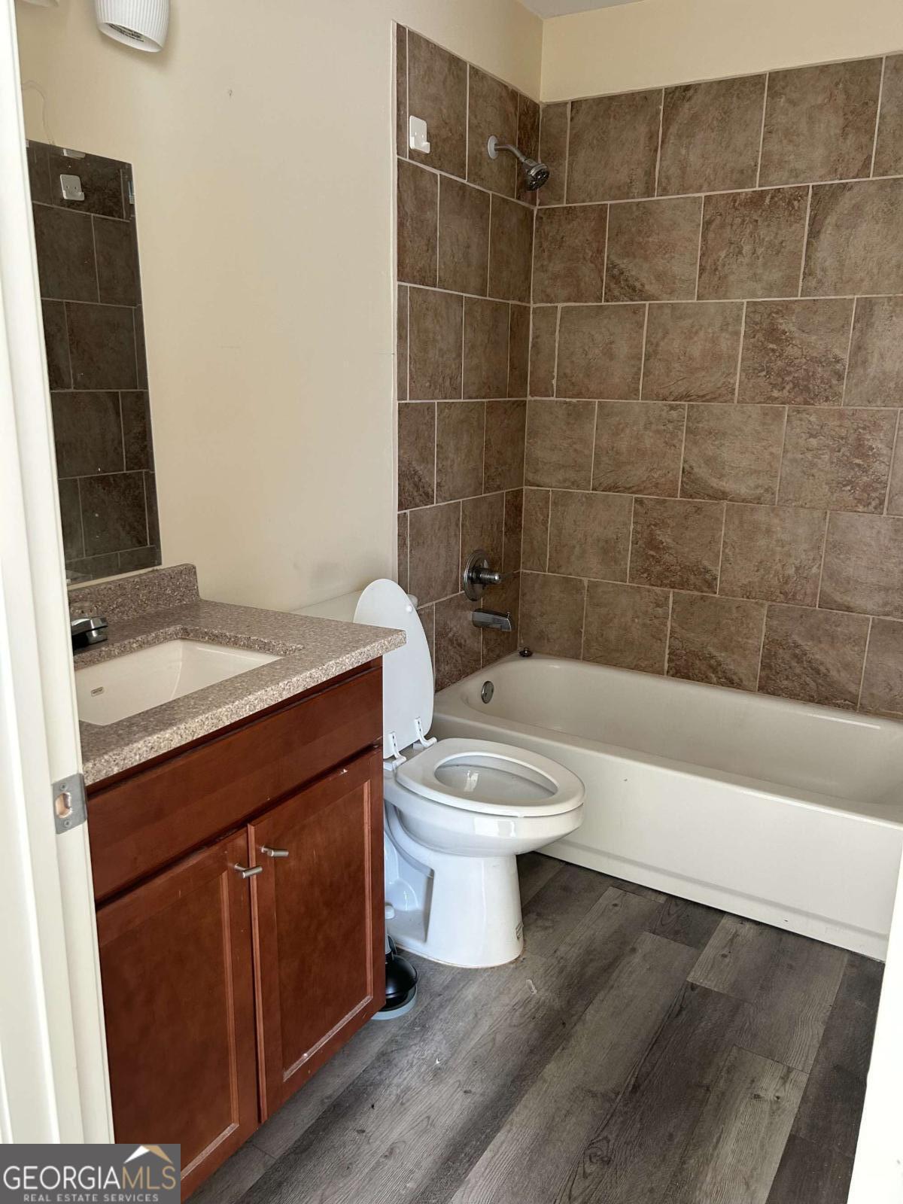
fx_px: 904
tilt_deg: -14.5
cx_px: 452
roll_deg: -1.0
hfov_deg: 53.1
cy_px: 602
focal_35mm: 26
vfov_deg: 67.3
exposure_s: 1/61
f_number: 1.5
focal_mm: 5.7
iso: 125
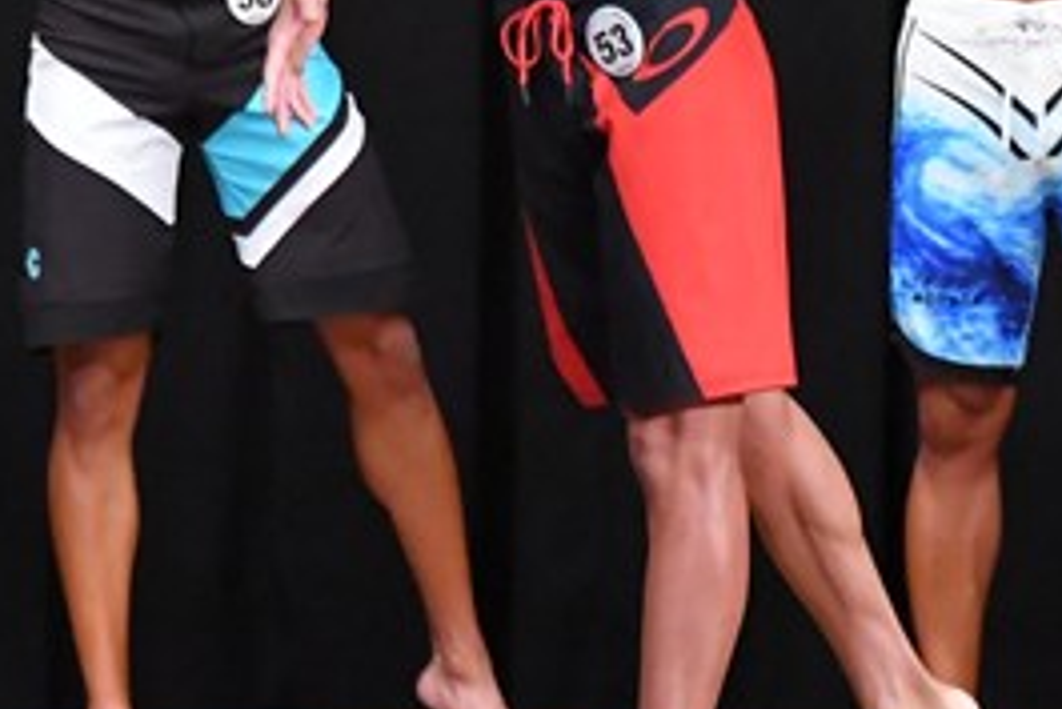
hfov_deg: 3.5
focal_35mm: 590
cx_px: 988
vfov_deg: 2.3
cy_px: 192
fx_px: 17414
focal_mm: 135
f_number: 5.6
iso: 8000
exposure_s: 1/400
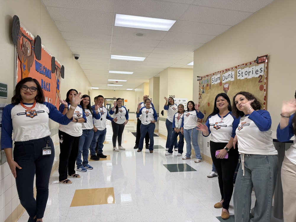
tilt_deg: -1.1
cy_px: 111
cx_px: 148
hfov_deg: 71.6
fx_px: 205
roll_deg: -0.3
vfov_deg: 56.8
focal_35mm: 24
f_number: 1.78
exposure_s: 1/60
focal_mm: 6.76
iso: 125
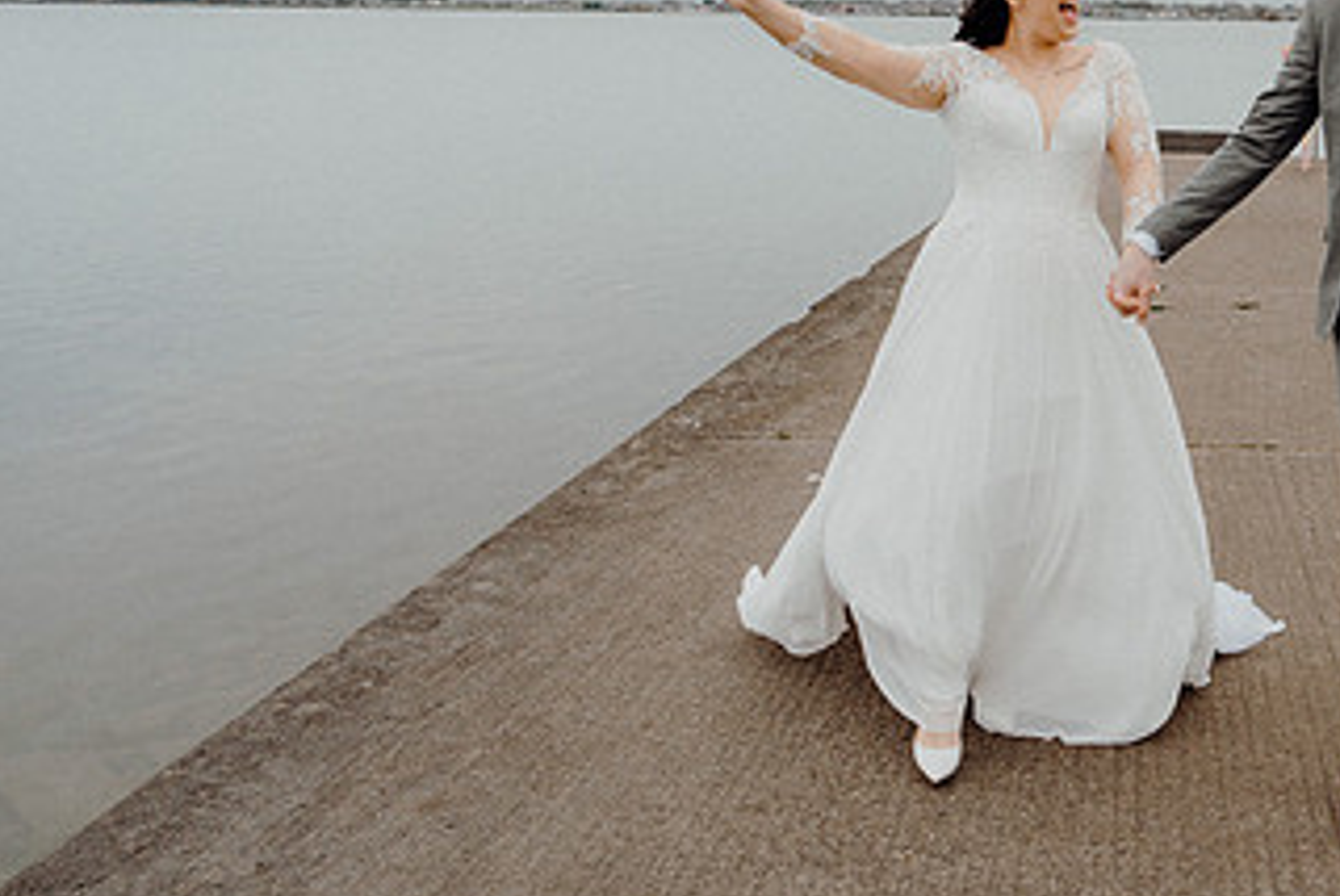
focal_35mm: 44
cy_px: 124
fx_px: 1639
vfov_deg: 29.5
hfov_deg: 41.5
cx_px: 1168
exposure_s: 1/200
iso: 320
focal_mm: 24
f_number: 3.5
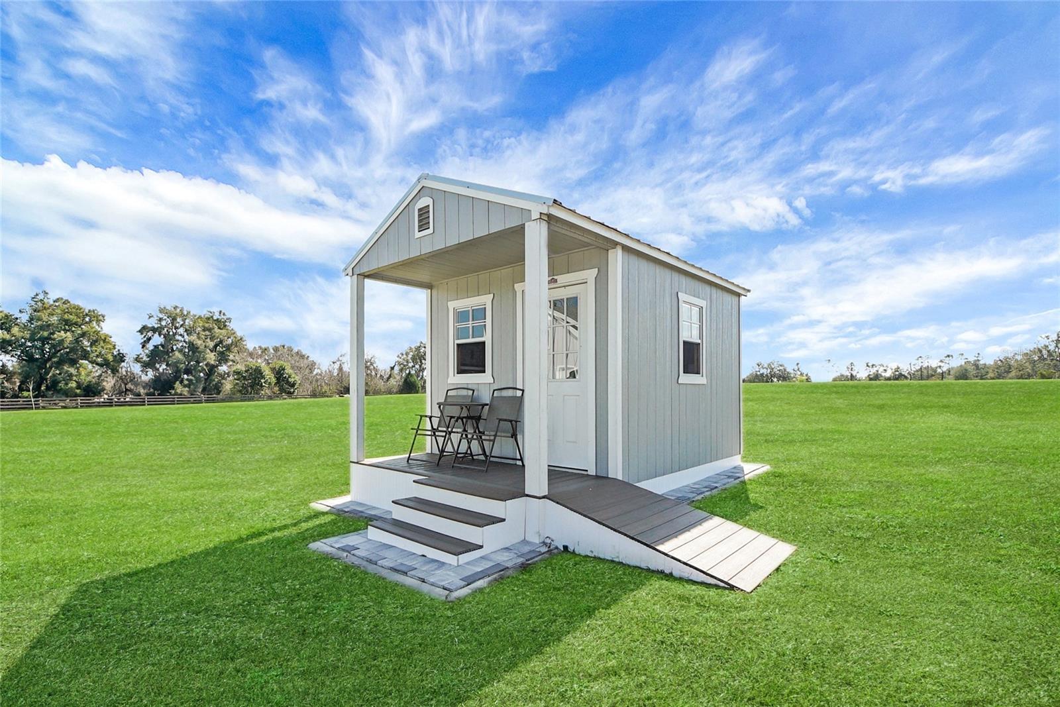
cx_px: 530
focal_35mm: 15
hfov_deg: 100.4
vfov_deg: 77.3
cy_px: 354
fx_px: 442
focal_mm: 10
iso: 200
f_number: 7.1
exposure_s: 1/400
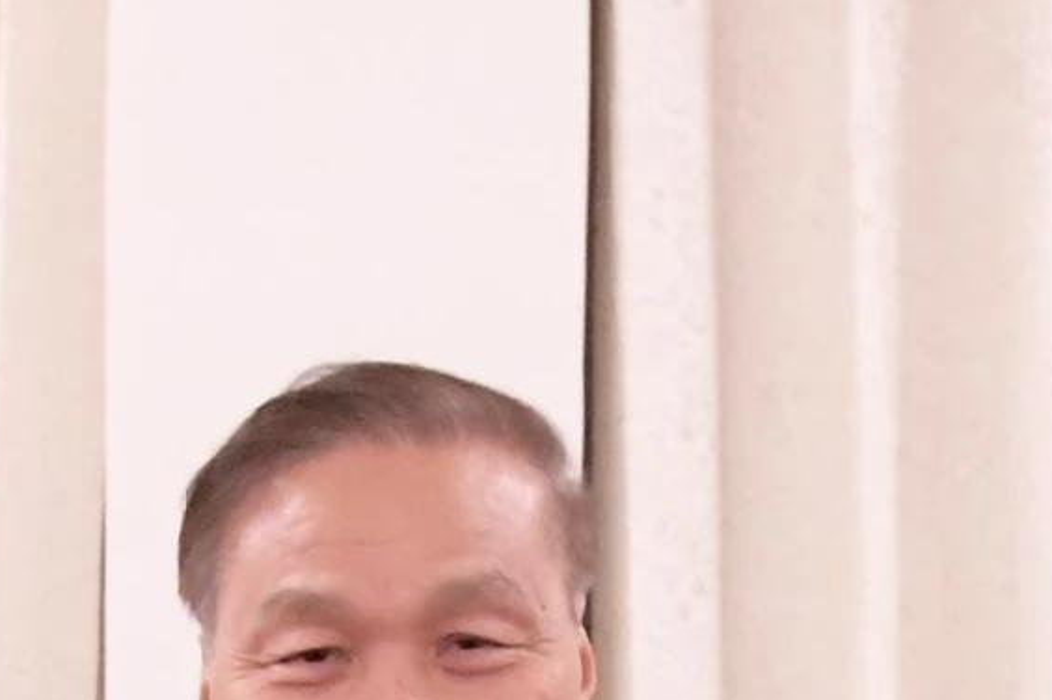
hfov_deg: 10.0
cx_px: -112
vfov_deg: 6.3
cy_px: 1871
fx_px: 5958
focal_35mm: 204
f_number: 5
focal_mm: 30
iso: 8000
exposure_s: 1/160
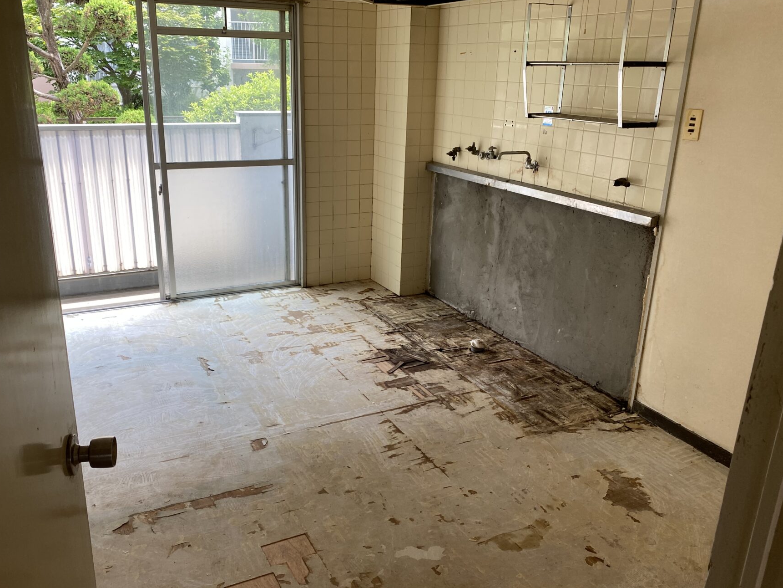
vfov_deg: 48.2
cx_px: 373
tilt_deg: -21.6
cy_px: 300
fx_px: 656
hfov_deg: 61.6
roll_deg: -1.7
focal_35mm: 29
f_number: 1.8
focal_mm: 4.25
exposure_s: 1/120
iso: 64
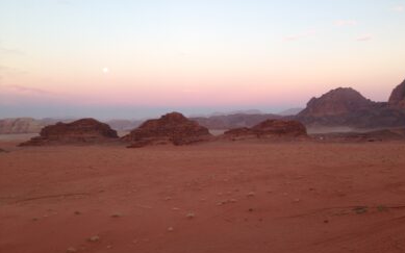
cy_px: 140
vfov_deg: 35.3
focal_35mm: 36
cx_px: 207
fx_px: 397
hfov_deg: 54.0
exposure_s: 1/40
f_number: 2.4
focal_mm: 4.12
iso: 50
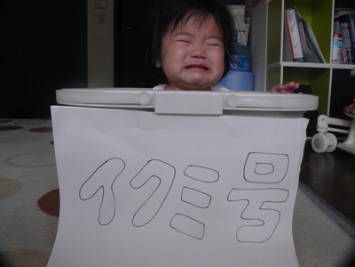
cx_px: 178
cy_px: 134
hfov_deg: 51.4
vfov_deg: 39.7
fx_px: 369
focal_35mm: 36
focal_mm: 6
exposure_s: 1/60
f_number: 2.8
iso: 200
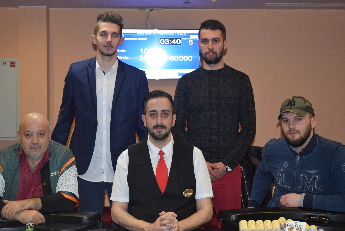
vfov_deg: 16.6
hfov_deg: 24.6
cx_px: 172
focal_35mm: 82
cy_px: 116
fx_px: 791
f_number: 5.6
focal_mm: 55
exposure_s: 1/60
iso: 3200
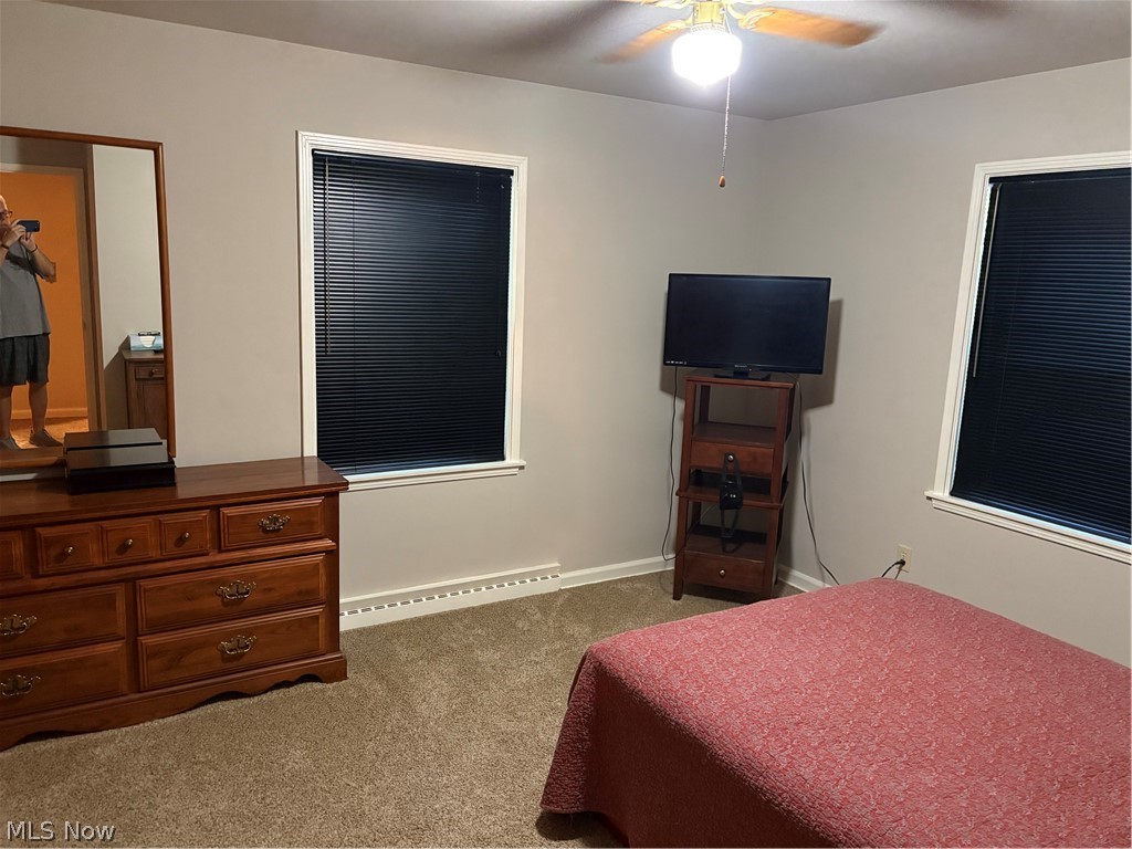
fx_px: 850
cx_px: 566
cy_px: 424
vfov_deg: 53.1
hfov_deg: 67.3
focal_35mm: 26
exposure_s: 1/30
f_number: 1.6
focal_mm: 5.96
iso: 800
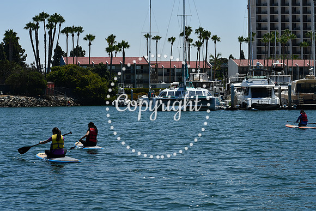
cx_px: 158
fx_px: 922
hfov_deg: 19.5
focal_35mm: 105
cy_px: 106
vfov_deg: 13.0
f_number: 8
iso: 100
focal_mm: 70
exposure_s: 1/500
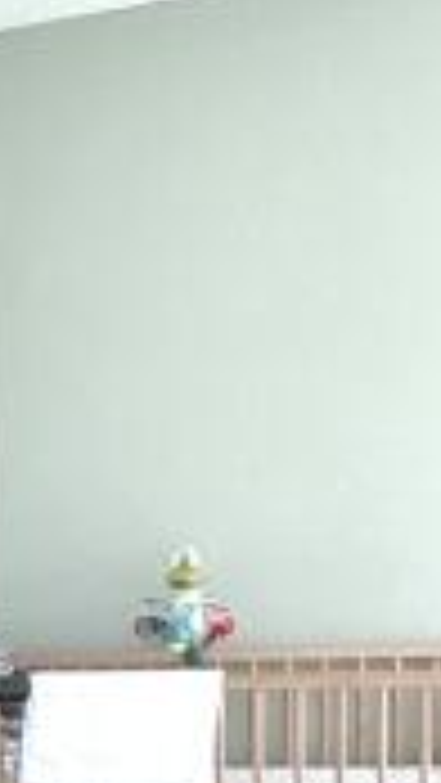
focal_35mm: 90
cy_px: 706
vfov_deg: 23.0
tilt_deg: -4.4
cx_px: -886
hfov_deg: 10.0
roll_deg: +4.4
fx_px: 1869
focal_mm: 2.22
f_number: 2.2
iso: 100
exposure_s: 1/99
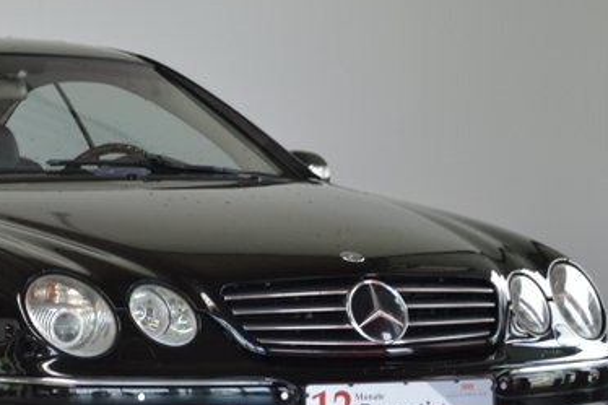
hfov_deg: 10.3
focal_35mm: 199
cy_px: 337
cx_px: 41
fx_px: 3359
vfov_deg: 6.9
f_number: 5.3
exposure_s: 1/60
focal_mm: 62
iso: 500
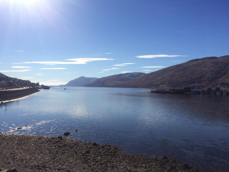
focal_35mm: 29
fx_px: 192
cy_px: 86
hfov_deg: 61.7
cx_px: 114
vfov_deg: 48.2
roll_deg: -0.2
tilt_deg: -1.2
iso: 32
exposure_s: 1/5128
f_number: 2.2
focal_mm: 4.15
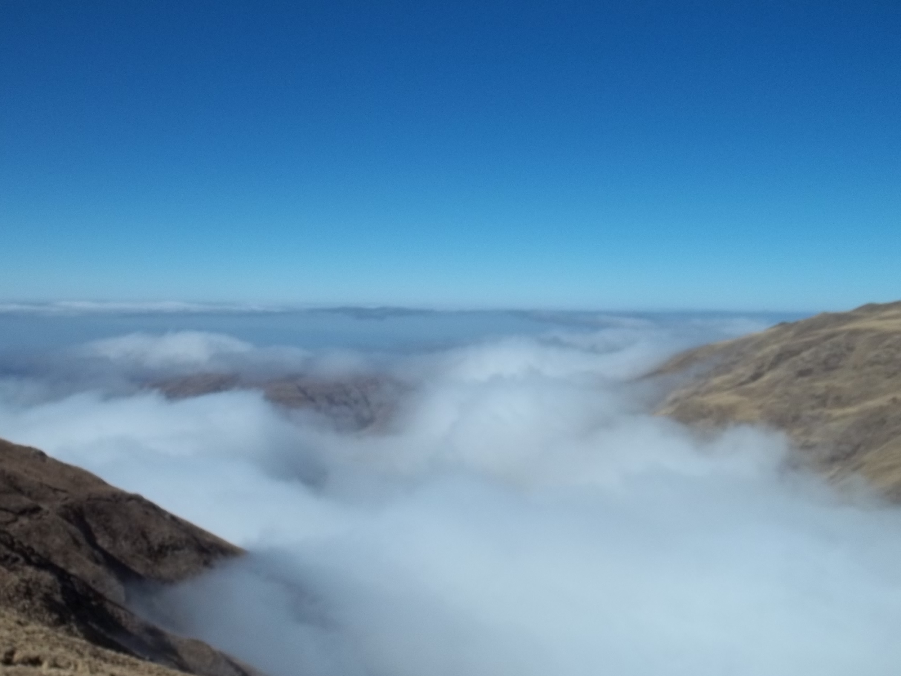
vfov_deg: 37.7
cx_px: 394
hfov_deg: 48.9
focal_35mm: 38
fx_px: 989
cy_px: 374
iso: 64
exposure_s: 1/320
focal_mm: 5.9
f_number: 8
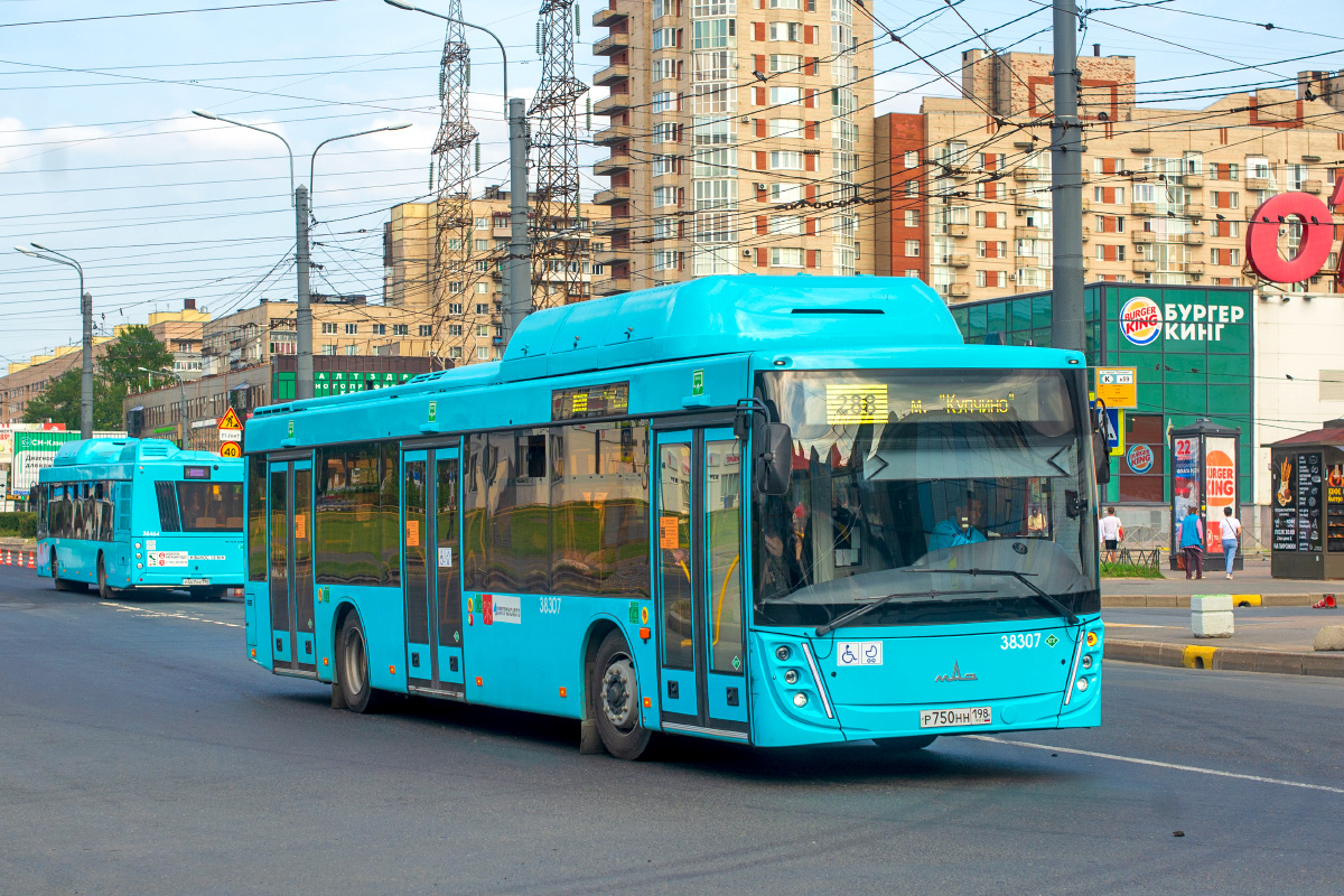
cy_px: 448
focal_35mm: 50
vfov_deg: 27.0
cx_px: 672
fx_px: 1867
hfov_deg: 39.6
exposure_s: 1/640
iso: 125
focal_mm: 50
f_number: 5.6
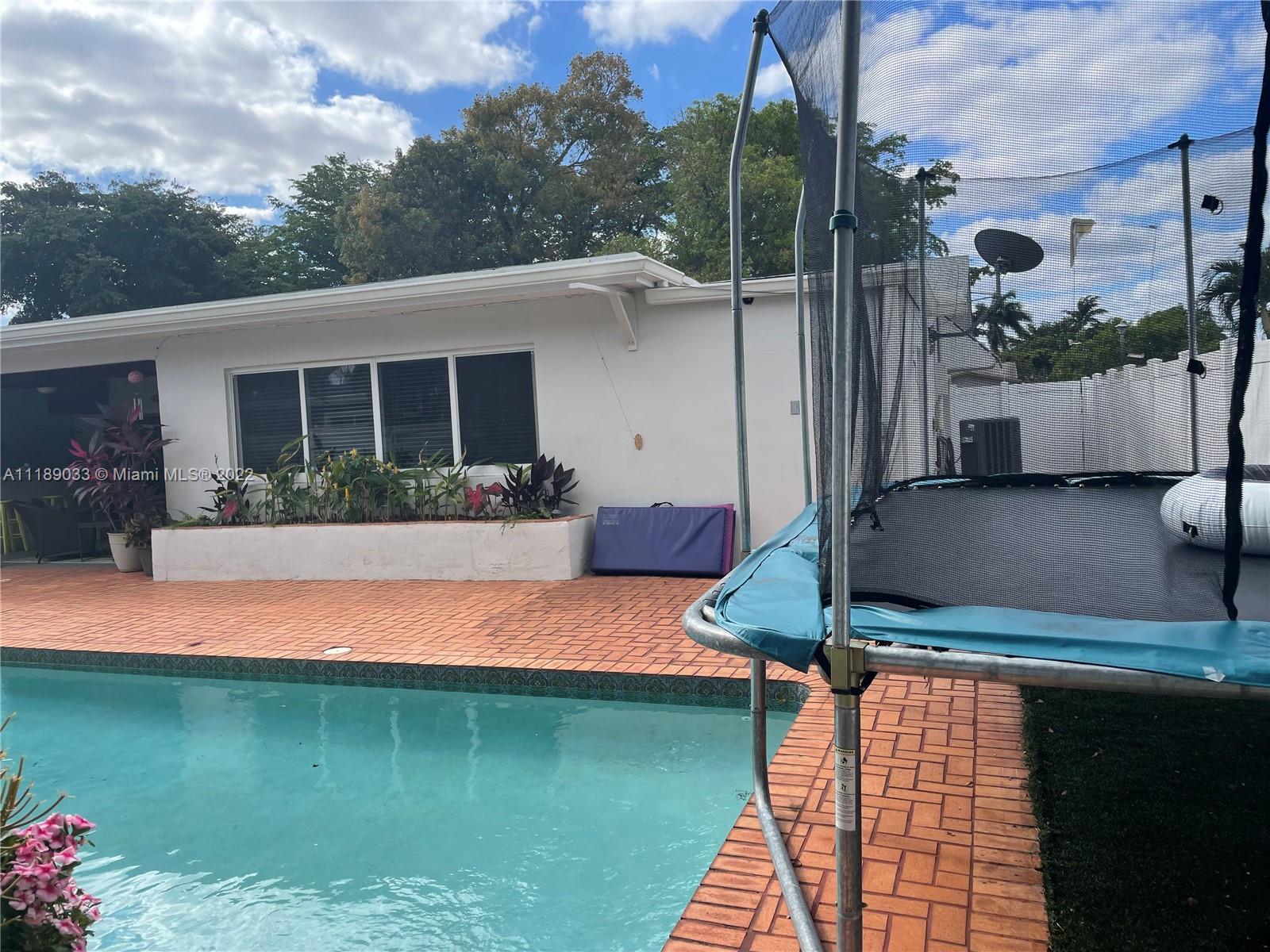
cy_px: 476
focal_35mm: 26
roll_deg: +3.7
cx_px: 635
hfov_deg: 67.3
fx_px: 954
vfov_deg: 53.1
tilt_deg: -0.3
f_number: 1.6
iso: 32
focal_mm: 4.2
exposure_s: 1/2304
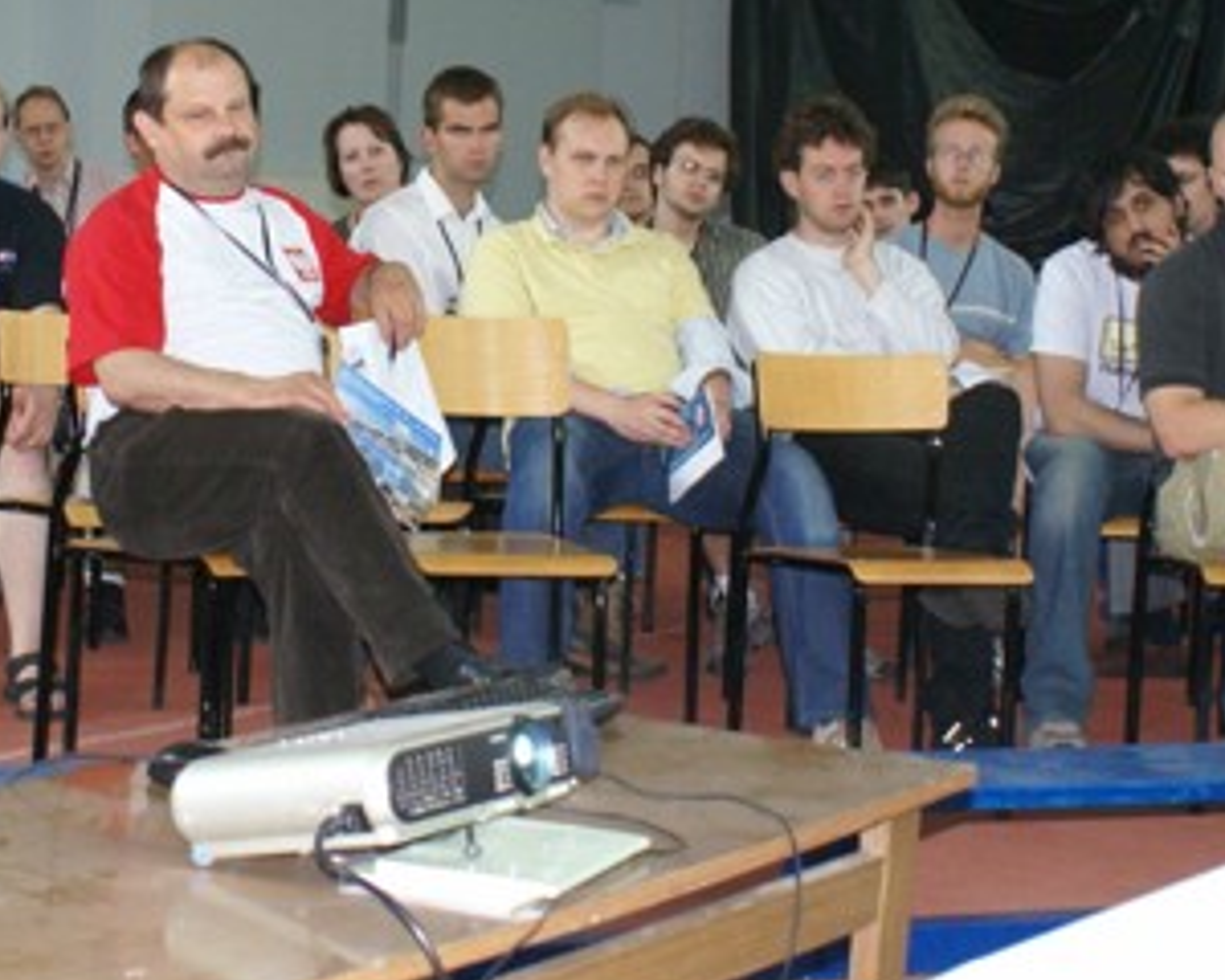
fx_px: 2864
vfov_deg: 19.3
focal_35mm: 79
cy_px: 294
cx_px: 437
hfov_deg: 24.1
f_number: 5.6
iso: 800
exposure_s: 1/8
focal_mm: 24
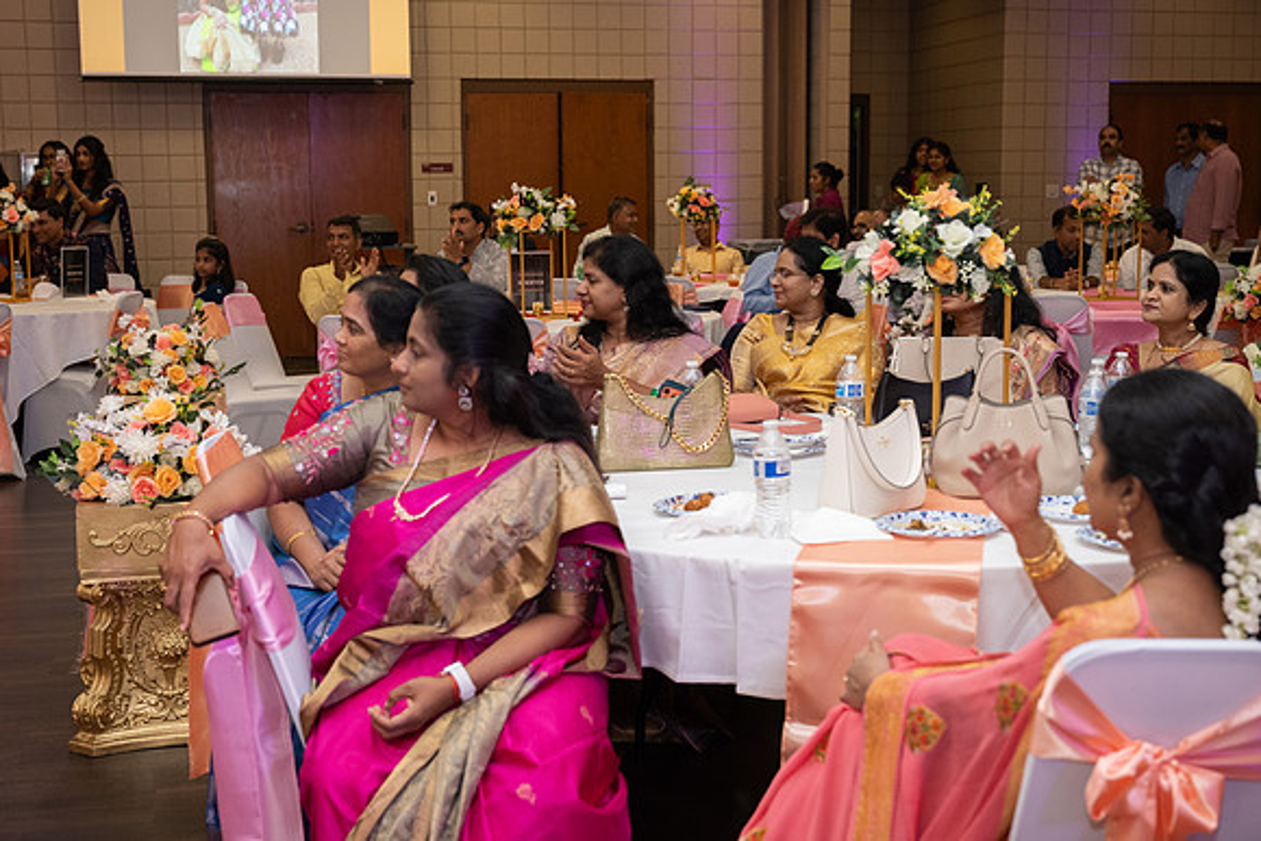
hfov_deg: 41.8
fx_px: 1650
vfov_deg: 28.6
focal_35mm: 47
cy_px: 420
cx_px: 630
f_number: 4
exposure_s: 1/160
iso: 1250
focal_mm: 46
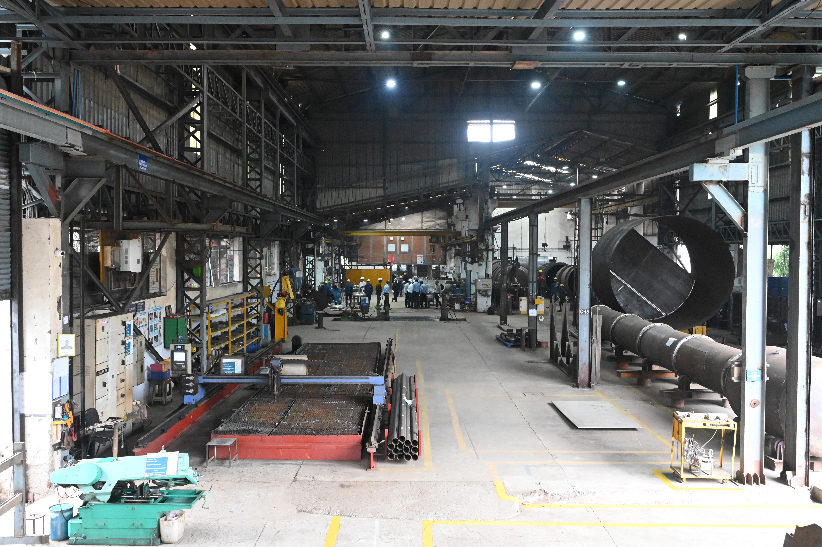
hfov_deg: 59.5
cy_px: 274
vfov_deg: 41.7
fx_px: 719
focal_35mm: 32
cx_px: 411
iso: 16000
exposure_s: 1/160
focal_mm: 31.5
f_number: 8
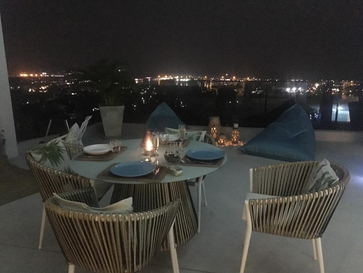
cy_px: 136
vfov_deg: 48.2
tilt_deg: -14.9
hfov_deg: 61.7
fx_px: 304
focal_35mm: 29
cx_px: 182
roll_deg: +0.5
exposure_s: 1/17
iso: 2000
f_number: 2.2
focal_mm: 4.15
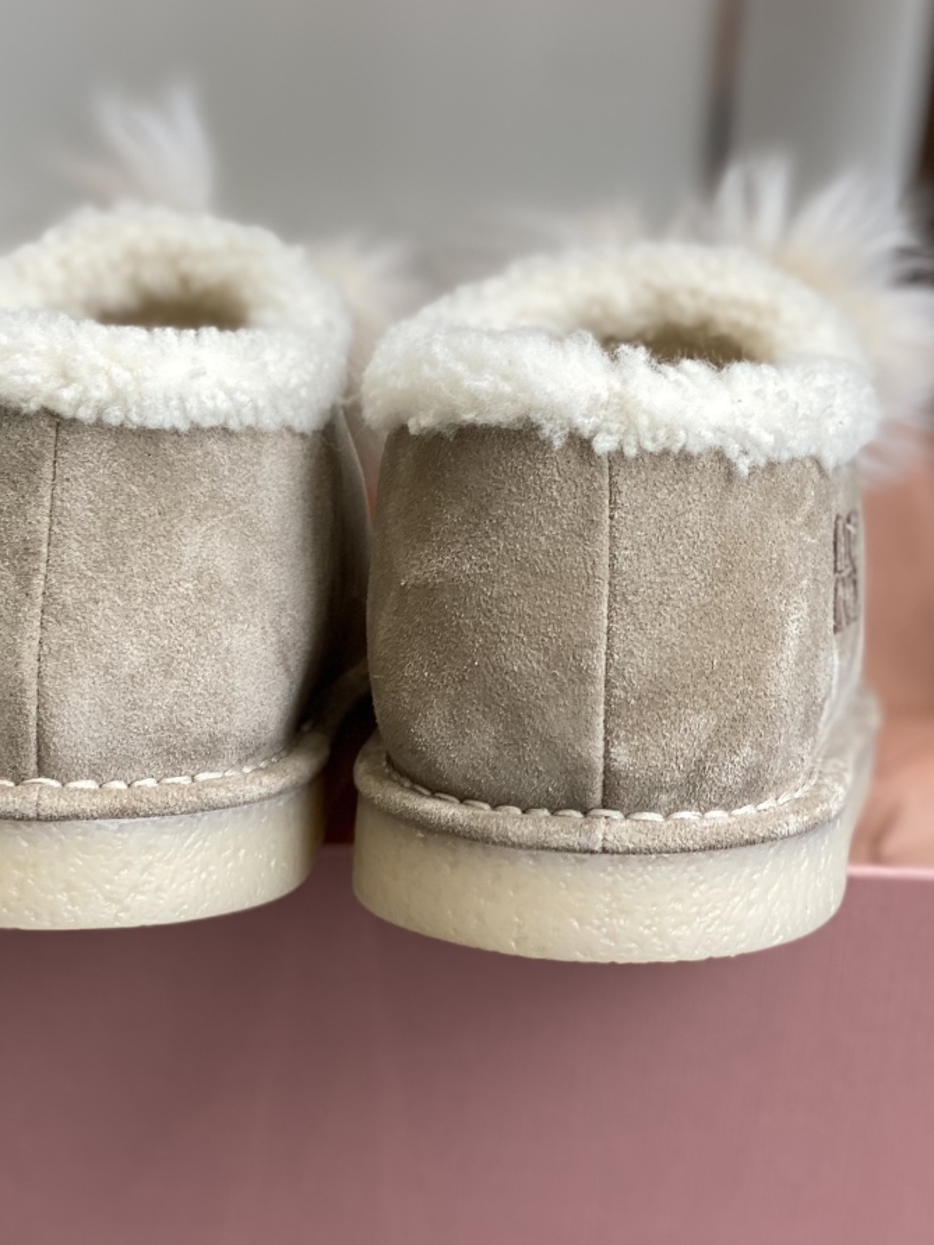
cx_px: 364
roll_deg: -3.6
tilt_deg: -25.7
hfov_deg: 17.6
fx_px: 3020
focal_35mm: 84
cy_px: 518
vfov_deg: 23.3
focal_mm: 6
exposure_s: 1/122
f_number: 2
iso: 40
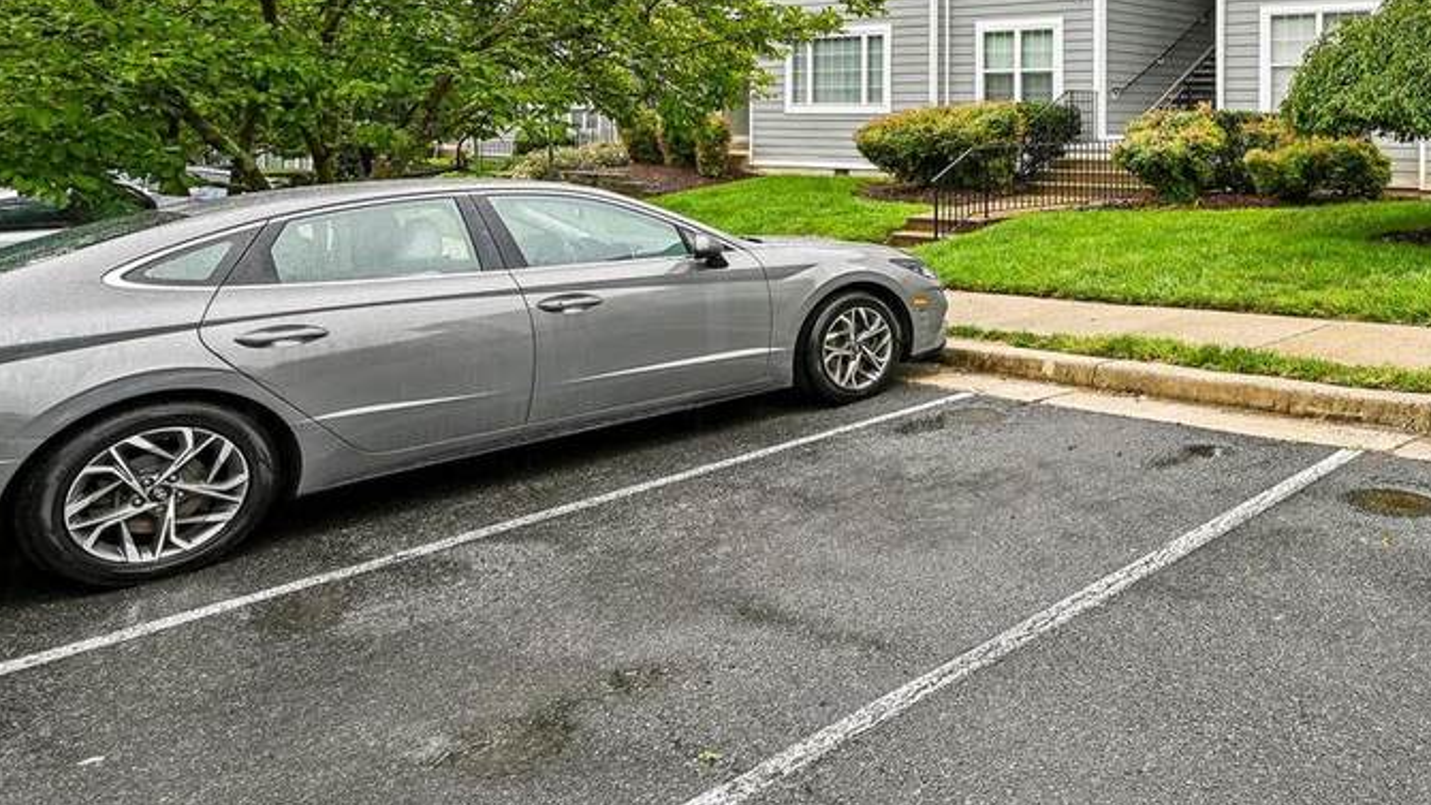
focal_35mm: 28
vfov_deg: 39.4
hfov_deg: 58.4
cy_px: 131
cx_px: 1279
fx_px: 1063
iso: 100
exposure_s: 1/125
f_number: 8
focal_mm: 14
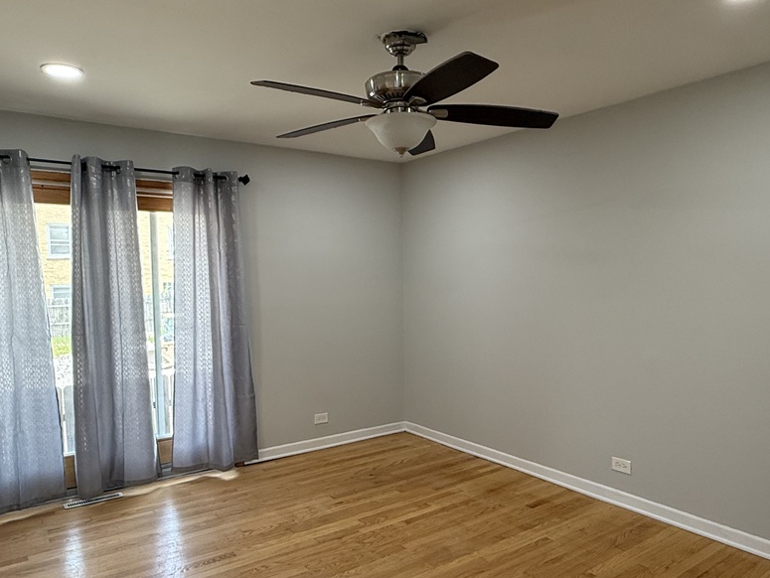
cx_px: 382
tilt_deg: -5.1
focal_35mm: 26
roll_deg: +0.4
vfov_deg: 53.0
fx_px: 579
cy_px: 326
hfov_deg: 67.3
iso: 160
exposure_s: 1/120
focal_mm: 2.22
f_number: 2.2
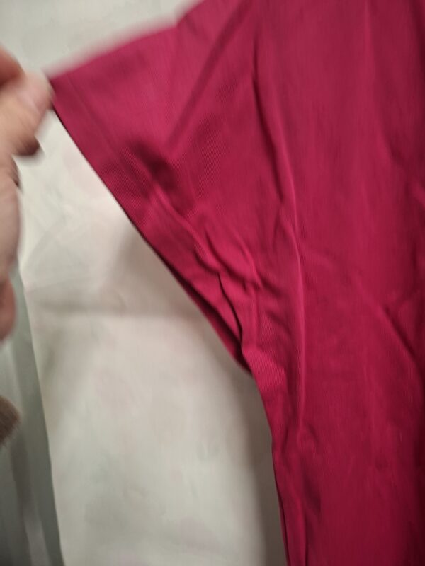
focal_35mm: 23
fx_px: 377
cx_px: 212
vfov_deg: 73.9
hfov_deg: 58.9
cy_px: 283
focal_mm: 5.54
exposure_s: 1/33
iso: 320
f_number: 1.8
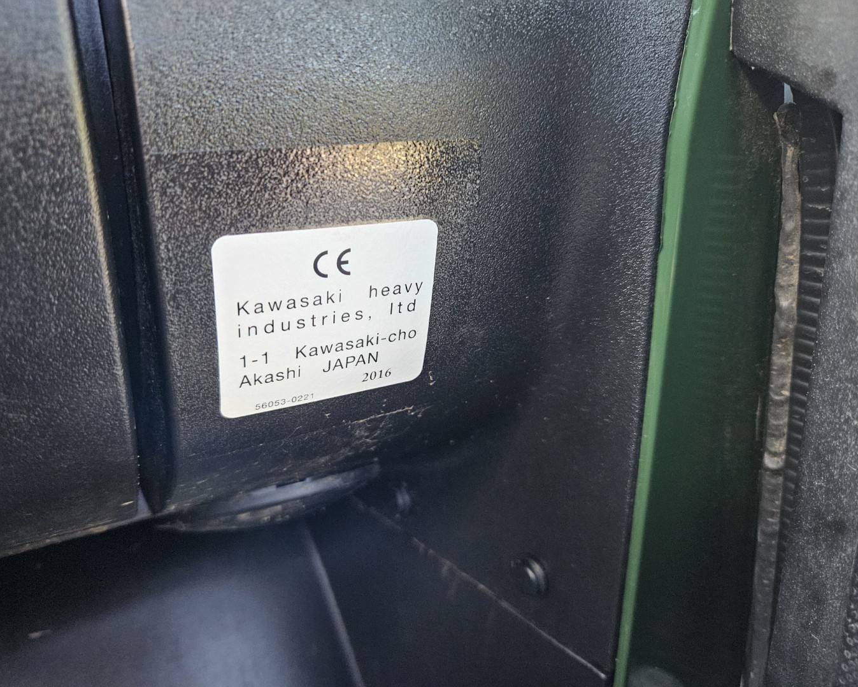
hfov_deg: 70.2
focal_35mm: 24
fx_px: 610
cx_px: 407
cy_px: 344
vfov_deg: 58.8
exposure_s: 1/100
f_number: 1.8
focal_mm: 5.4
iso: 640
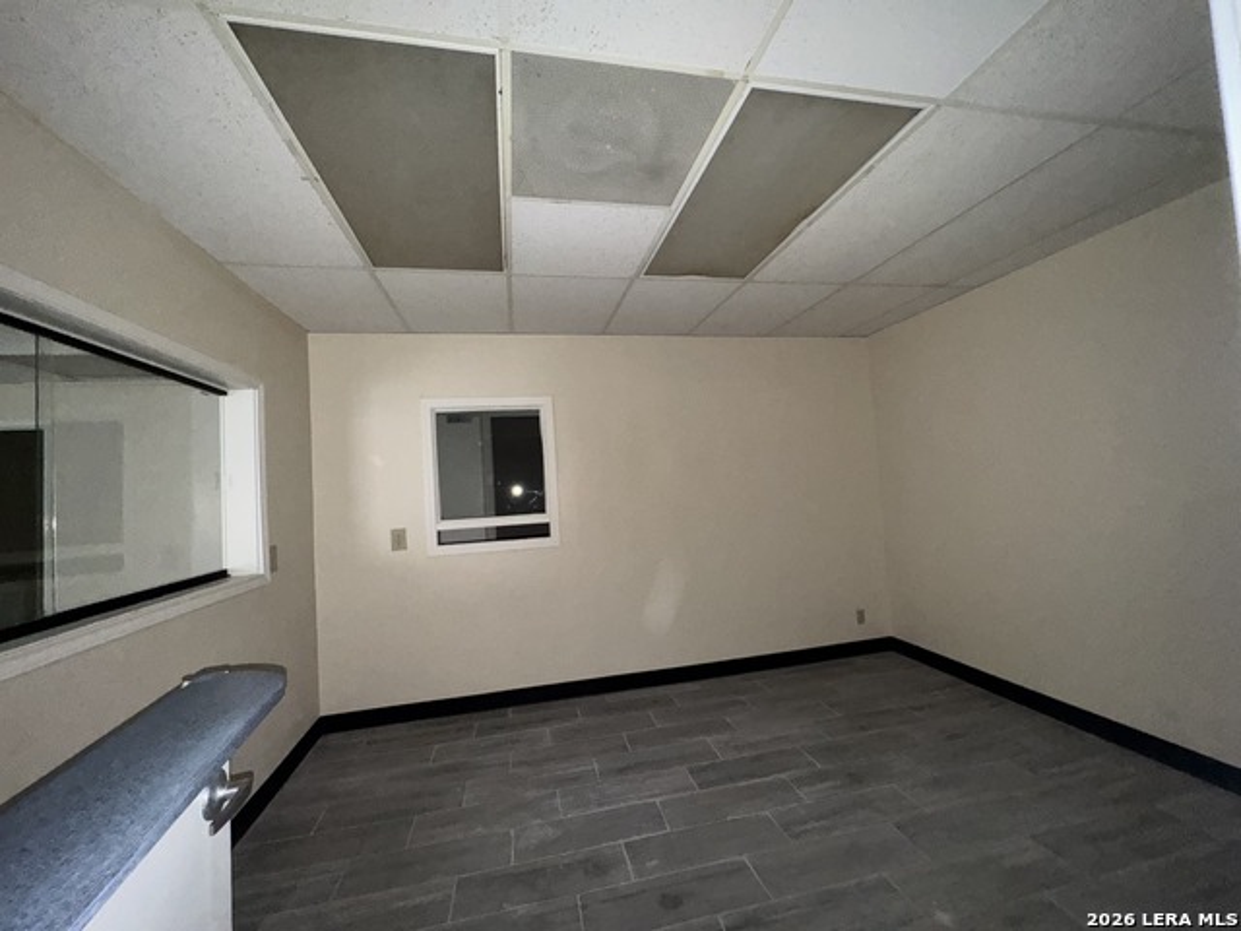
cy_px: 466
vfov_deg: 85.7
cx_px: 620
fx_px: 502
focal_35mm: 14
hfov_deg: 102.1
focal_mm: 2.22
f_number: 2.2
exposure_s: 1/30
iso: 250
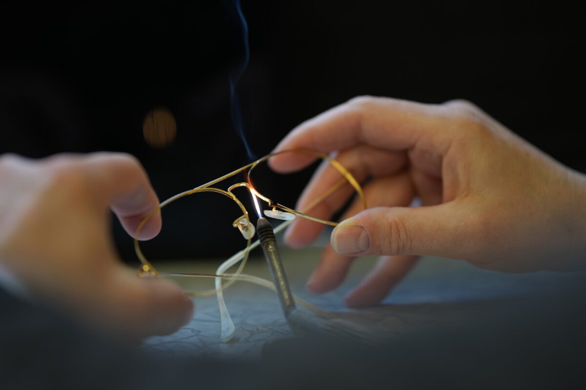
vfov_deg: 13.0
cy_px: 195
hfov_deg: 19.5
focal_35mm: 105
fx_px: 1709
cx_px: 293
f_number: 1.4
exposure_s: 1/200
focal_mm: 105
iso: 160
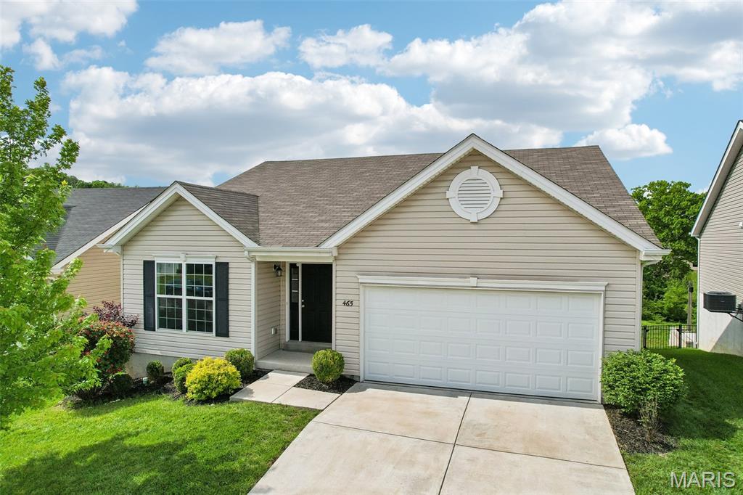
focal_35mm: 22
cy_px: 248
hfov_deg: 78.6
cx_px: 372
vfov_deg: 57.2
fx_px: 454
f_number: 2.8
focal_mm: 8.4
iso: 100
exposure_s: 1/5000
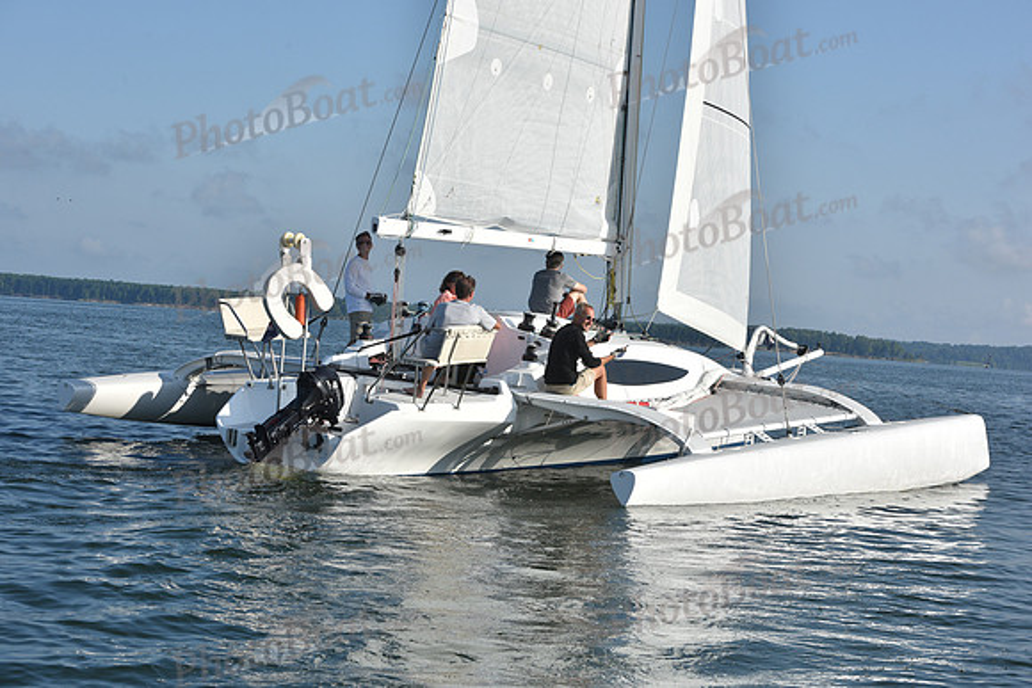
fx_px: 2007
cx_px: 516
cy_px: 344
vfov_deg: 19.5
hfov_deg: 28.8
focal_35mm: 70
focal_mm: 70
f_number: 11
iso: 320
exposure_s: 1/800
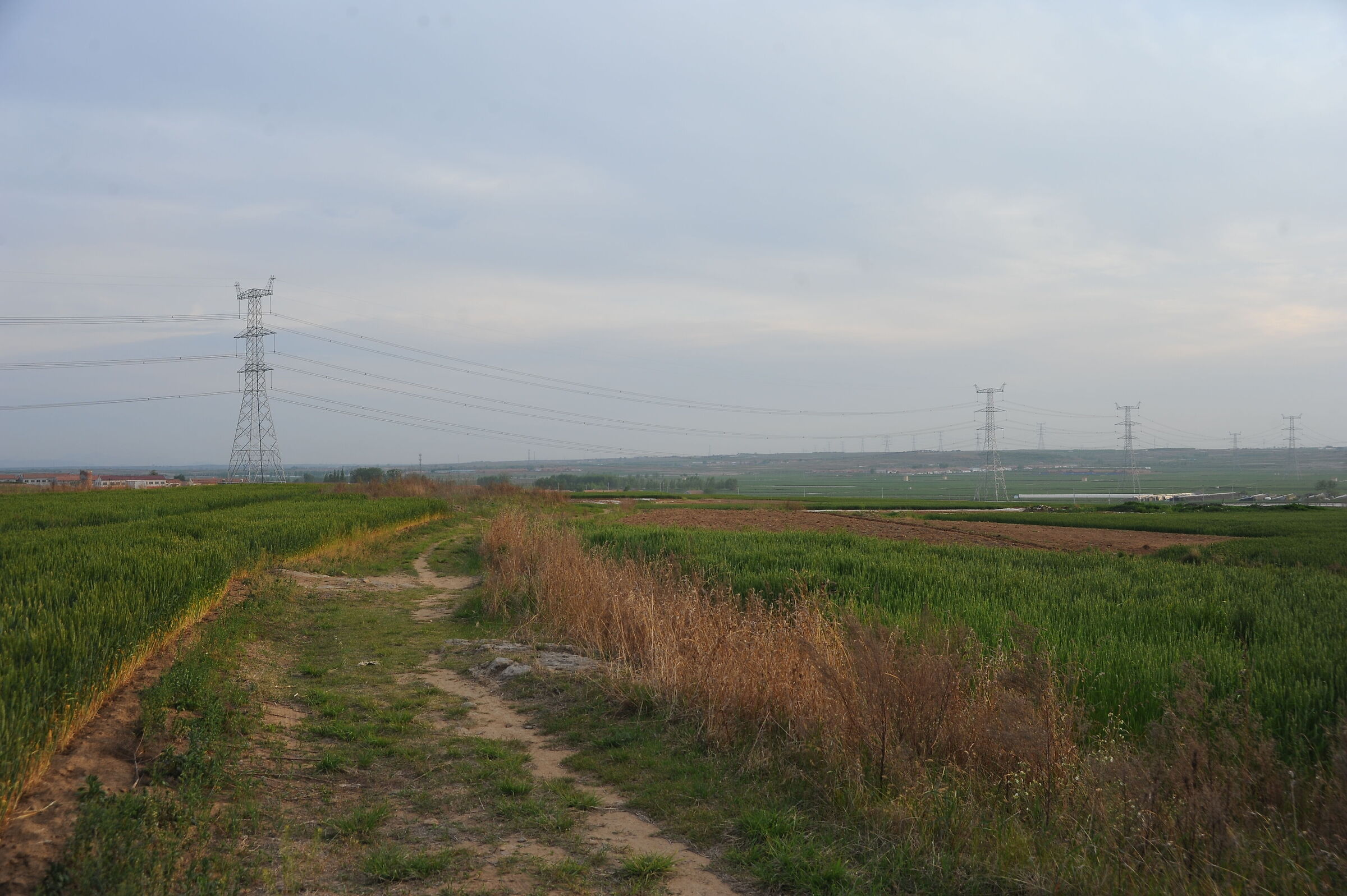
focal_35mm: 34
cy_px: 448
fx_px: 1271
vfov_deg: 38.8
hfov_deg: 55.8
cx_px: 674
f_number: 8
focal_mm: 34
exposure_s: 1/160
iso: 200
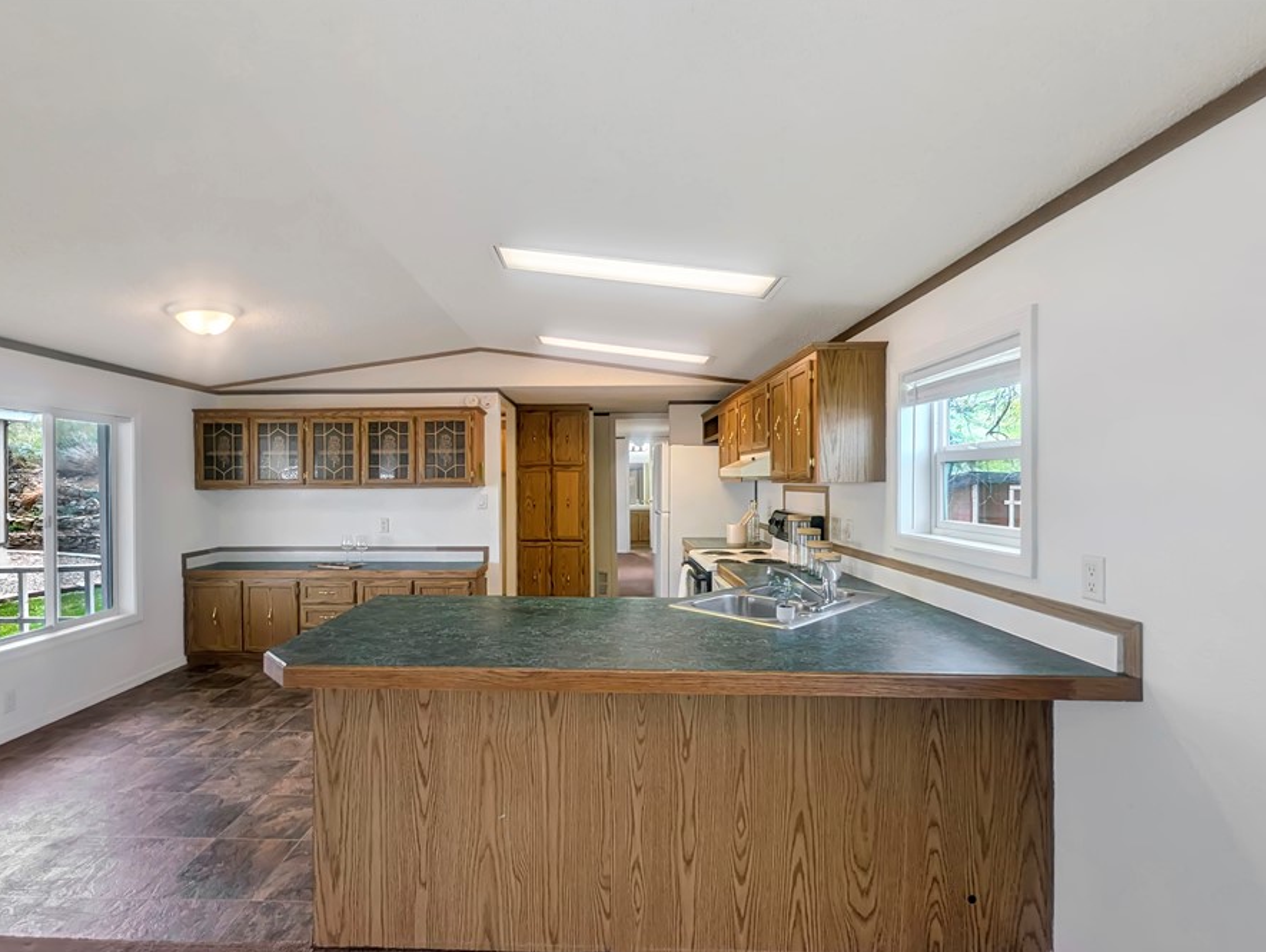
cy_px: 540
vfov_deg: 81.4
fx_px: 549
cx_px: 579
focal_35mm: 15
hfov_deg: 97.9
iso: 52
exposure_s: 1/208
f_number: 2.2
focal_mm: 1.95
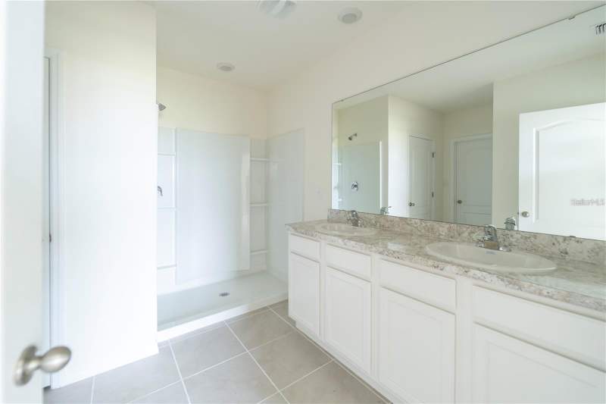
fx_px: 236
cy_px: 202
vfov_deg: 81.2
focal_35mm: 14
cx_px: 303
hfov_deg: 104.3
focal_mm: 14
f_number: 2.8
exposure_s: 1/30
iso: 640
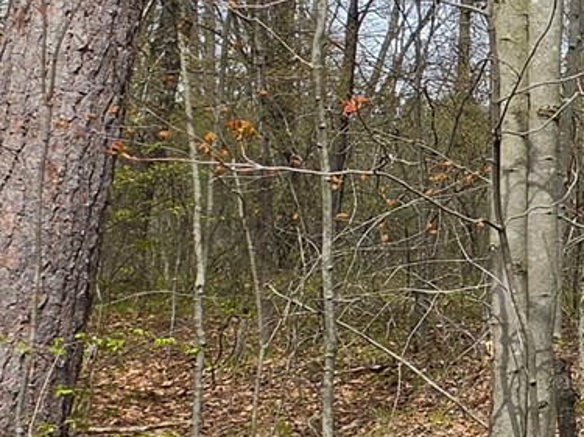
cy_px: 205
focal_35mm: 71
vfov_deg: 20.7
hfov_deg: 16.2
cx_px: 1321
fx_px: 1197
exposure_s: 1/1117
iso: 32
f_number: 1.9
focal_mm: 2.2
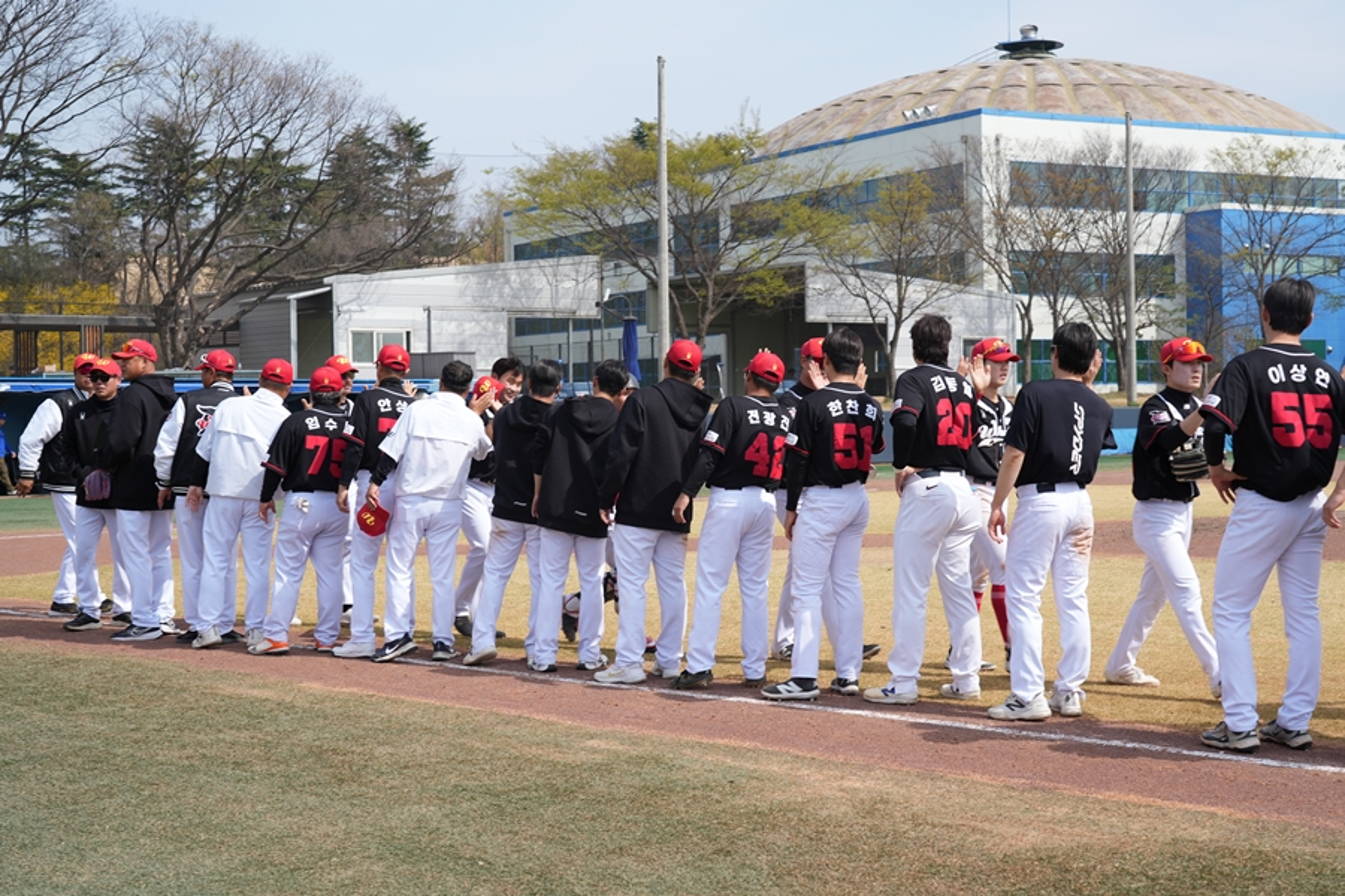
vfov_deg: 25.1
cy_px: 448
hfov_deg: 36.9
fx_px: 2017
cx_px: 672
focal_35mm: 54
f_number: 5.6
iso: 100
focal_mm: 54
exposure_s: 1/400
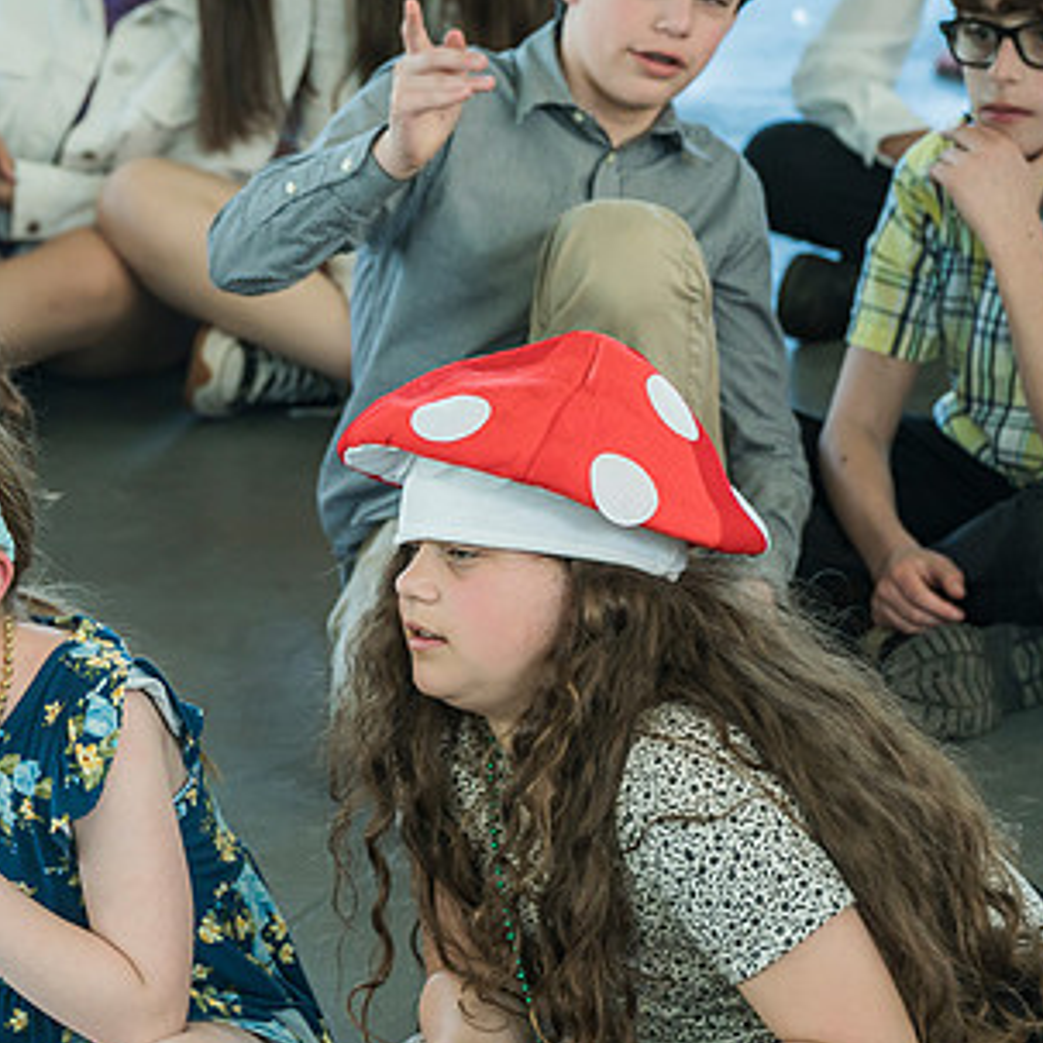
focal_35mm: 192
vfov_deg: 9.1
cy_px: 659
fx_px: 6545
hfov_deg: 9.1
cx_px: 110
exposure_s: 1/160
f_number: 5.6
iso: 800
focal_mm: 118
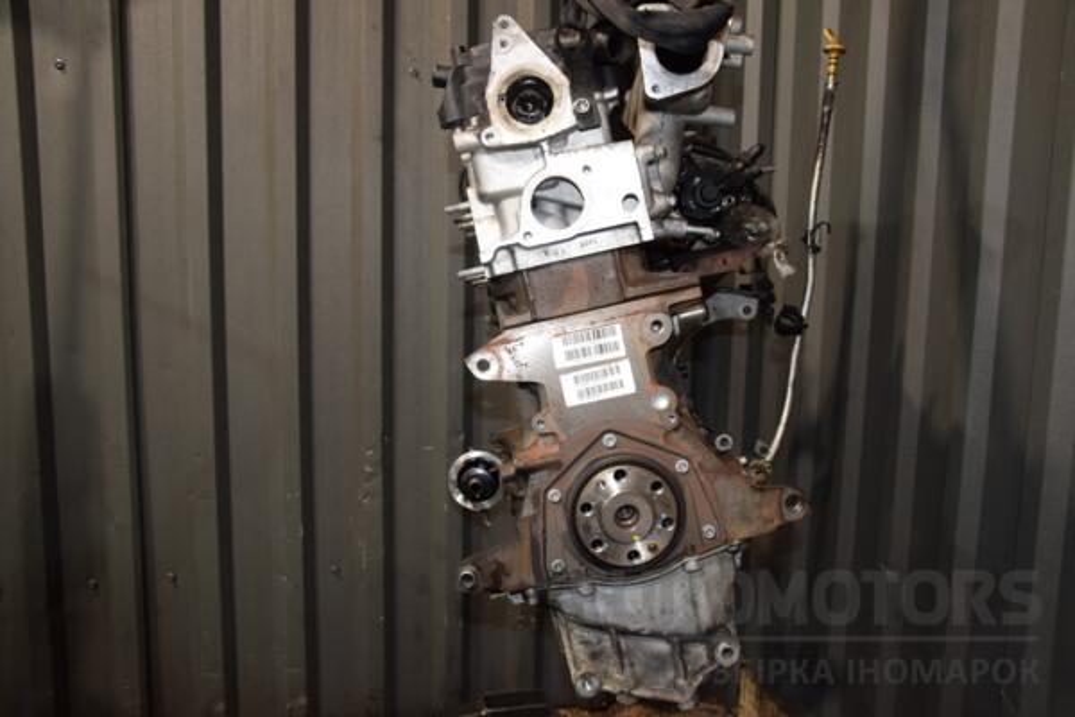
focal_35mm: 32
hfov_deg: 59.5
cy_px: 358
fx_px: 941
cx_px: 538
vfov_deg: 41.7
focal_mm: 21
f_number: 5
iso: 800
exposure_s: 1/60
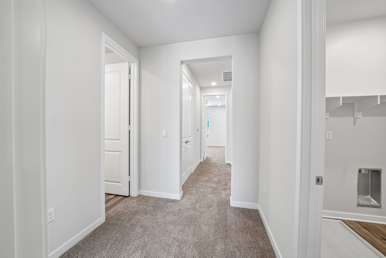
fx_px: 139
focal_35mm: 13
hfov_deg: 108.3
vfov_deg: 85.4
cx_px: 193
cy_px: 129
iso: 400
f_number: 9
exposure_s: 1/13
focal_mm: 13
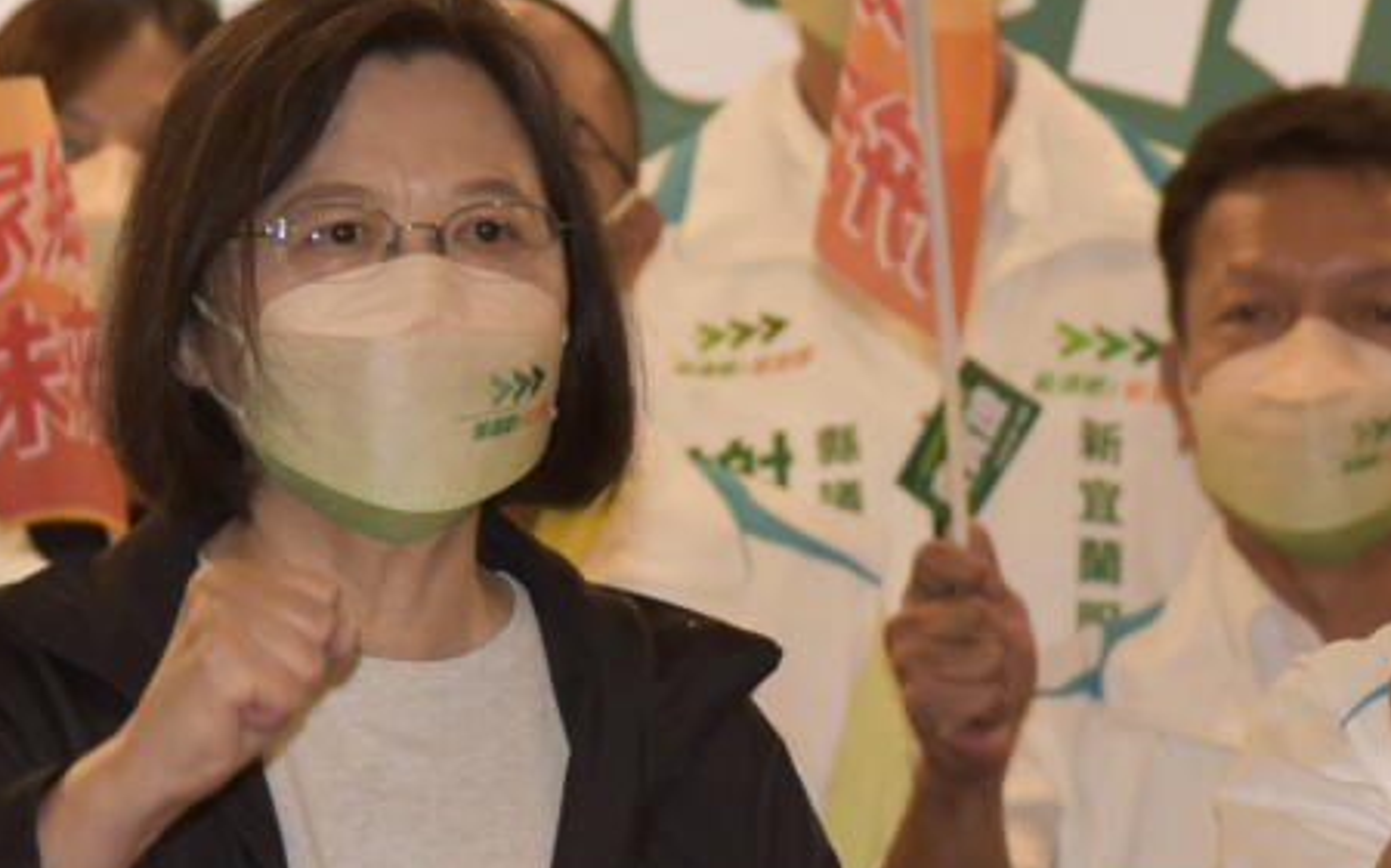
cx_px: 461
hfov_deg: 4.9
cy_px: 644
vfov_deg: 3.1
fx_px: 16183
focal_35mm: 427
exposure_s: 1/250
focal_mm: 92
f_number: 4.5
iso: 1000
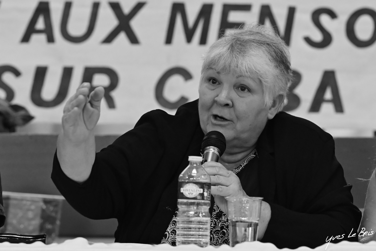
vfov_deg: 6.8
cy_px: 126
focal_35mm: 202
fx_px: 2110
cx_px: 188
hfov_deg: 10.2
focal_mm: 135
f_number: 4.5
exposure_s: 1/80
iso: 6400
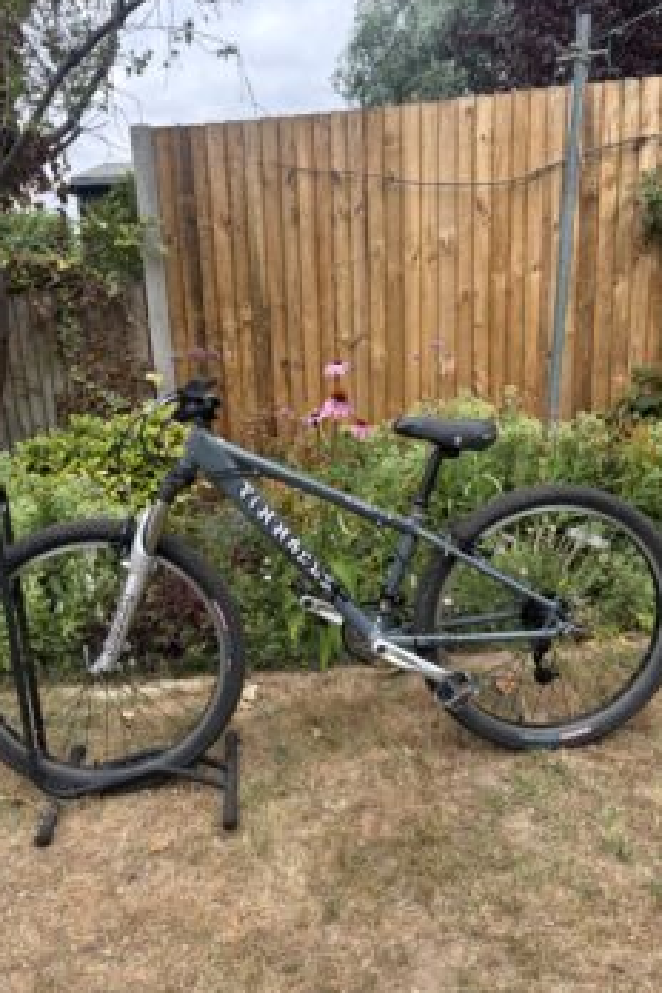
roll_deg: +3.8
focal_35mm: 28
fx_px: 772
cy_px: 499
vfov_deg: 65.5
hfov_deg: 46.4
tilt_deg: -11.1
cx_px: 305
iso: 50
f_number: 1.6
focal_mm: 5.96
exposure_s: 1/716
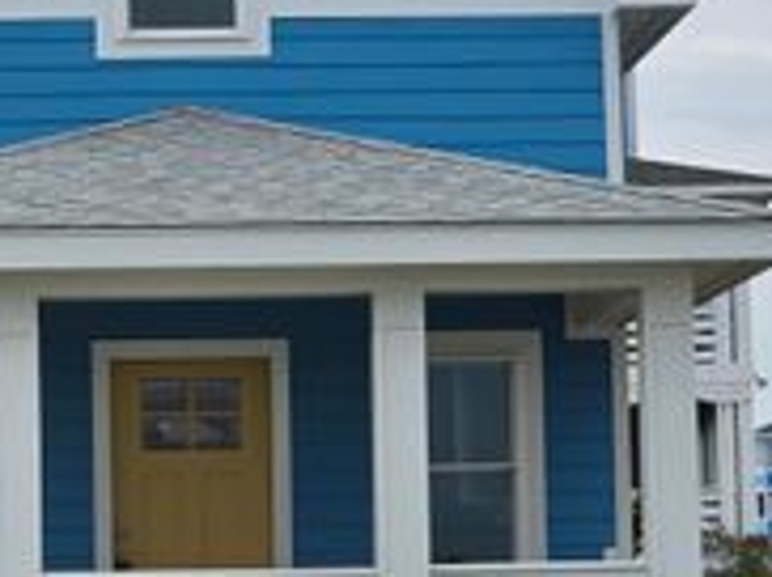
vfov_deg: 7.8
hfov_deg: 10.4
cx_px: 30
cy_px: 291
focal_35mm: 190
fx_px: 4232
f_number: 2.4
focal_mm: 7
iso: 25
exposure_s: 1/1304
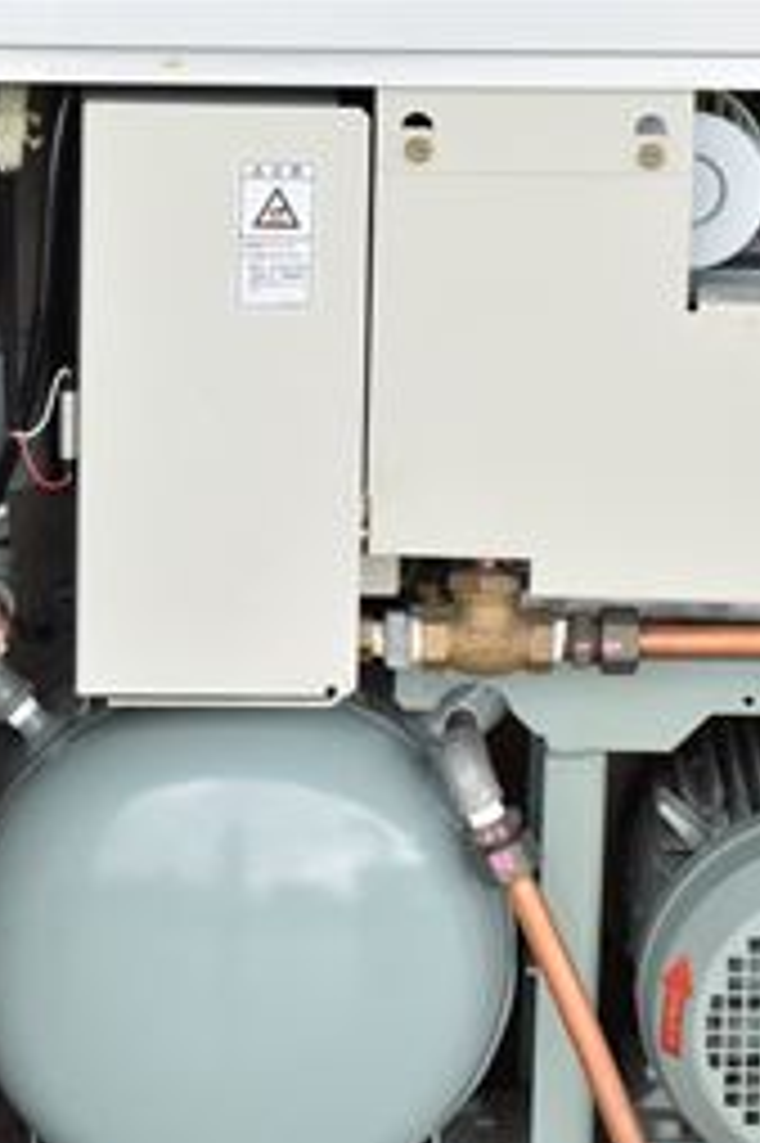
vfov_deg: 9.9
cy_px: 742
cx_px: 594
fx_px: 6563
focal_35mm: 207
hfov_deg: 6.6
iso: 1250
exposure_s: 1/640
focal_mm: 70
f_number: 6.3
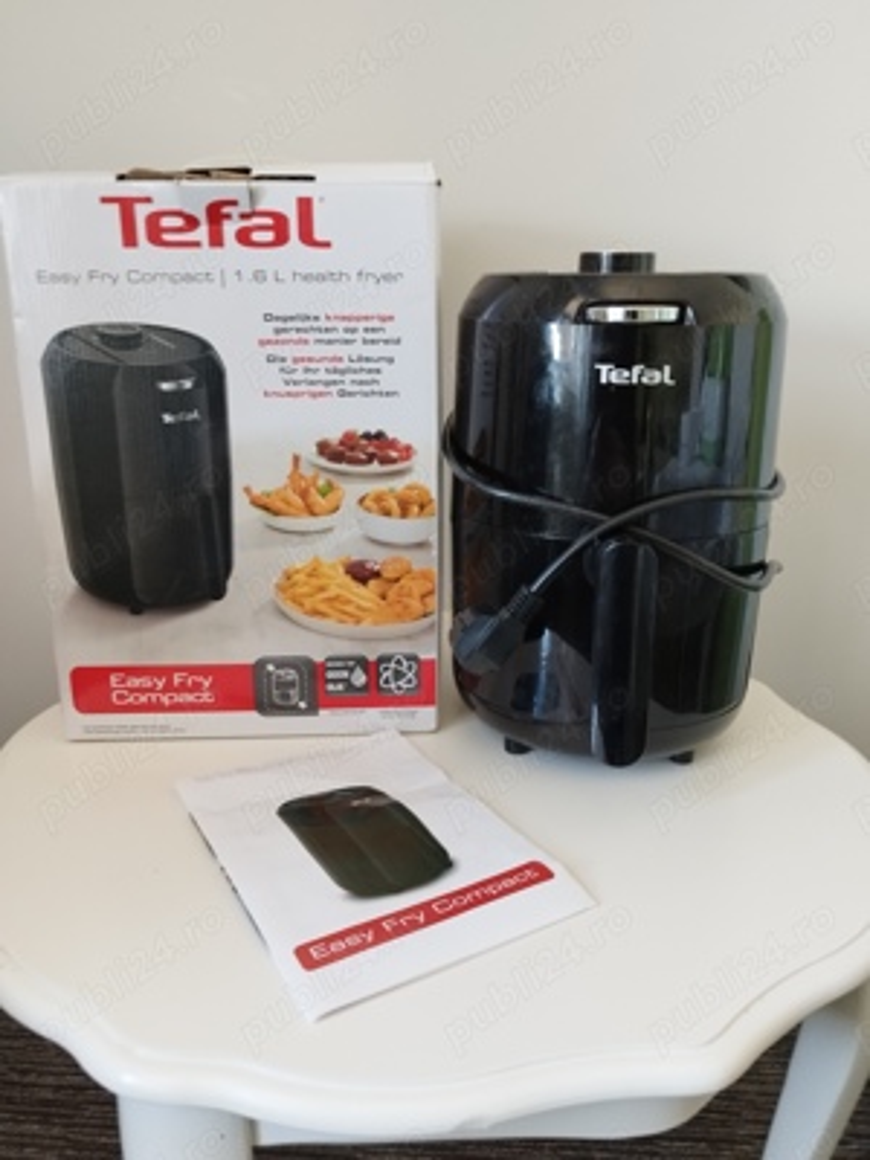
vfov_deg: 69.4
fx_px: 838
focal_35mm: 25
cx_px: 435
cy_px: 580
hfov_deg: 54.9
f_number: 1.89
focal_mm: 5.95
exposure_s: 1/25
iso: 570
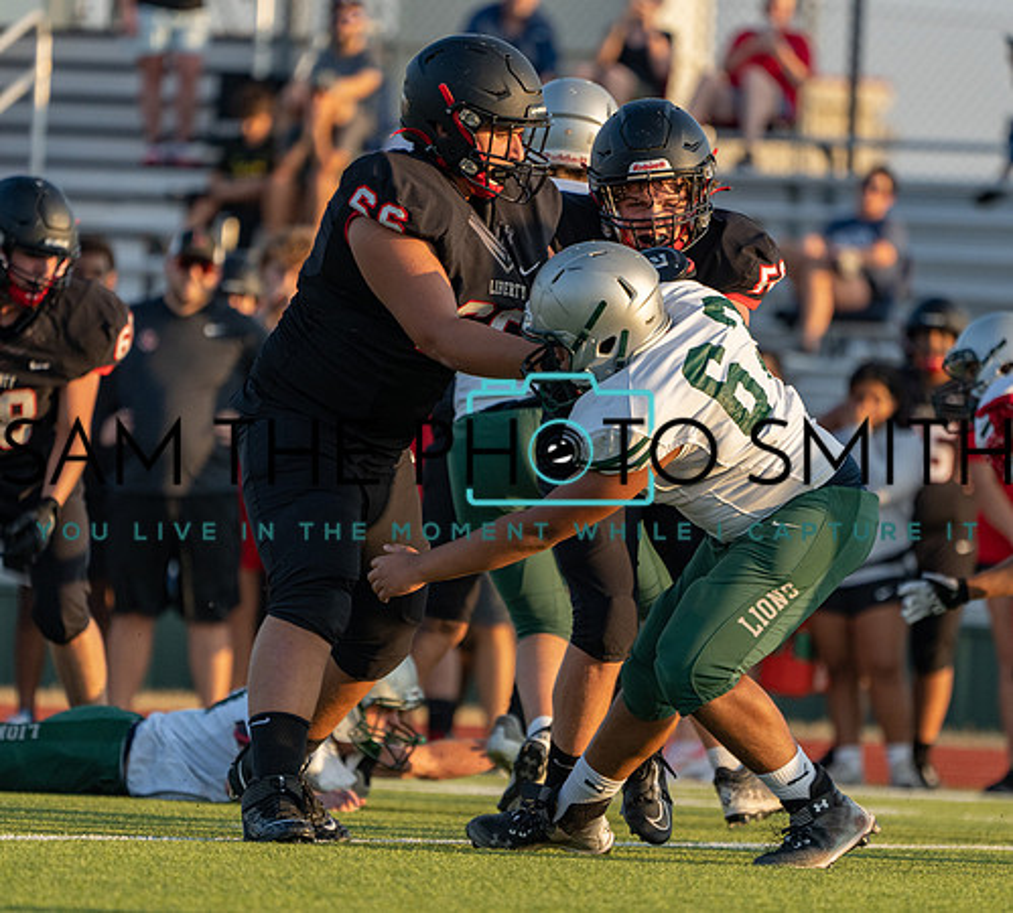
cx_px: 570
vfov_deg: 3.2
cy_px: 501
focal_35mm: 522
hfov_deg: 3.5
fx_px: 16453
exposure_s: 1/1250
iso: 640
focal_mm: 394
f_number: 5.6
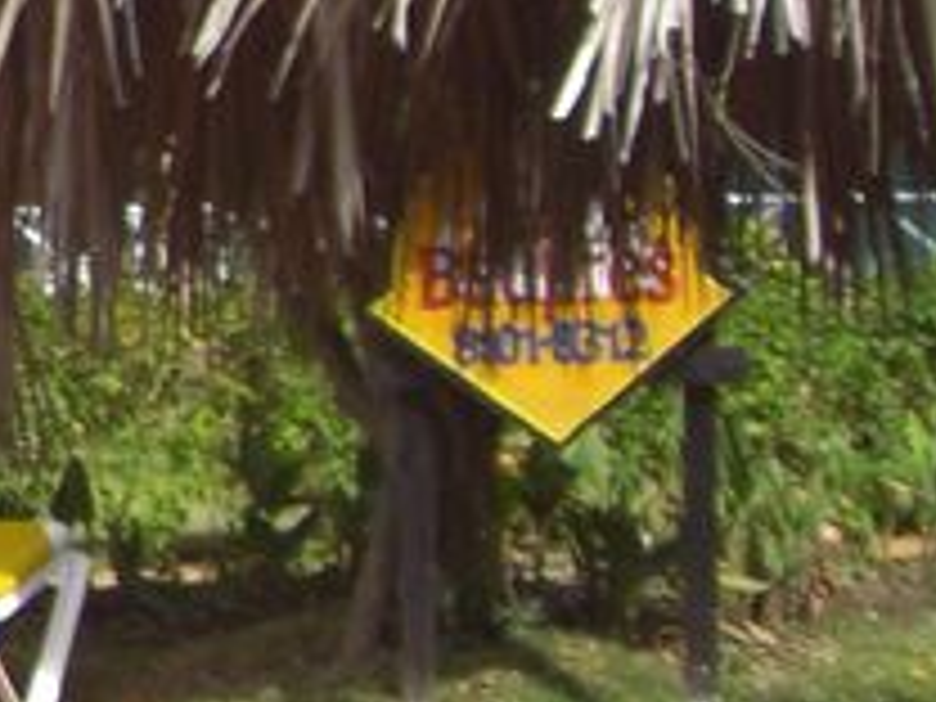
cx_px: -1174
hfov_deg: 9.6
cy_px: -302
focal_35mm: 187
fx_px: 5056
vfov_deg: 7.8
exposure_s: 1/800
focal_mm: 6.2
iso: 64
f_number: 2.7
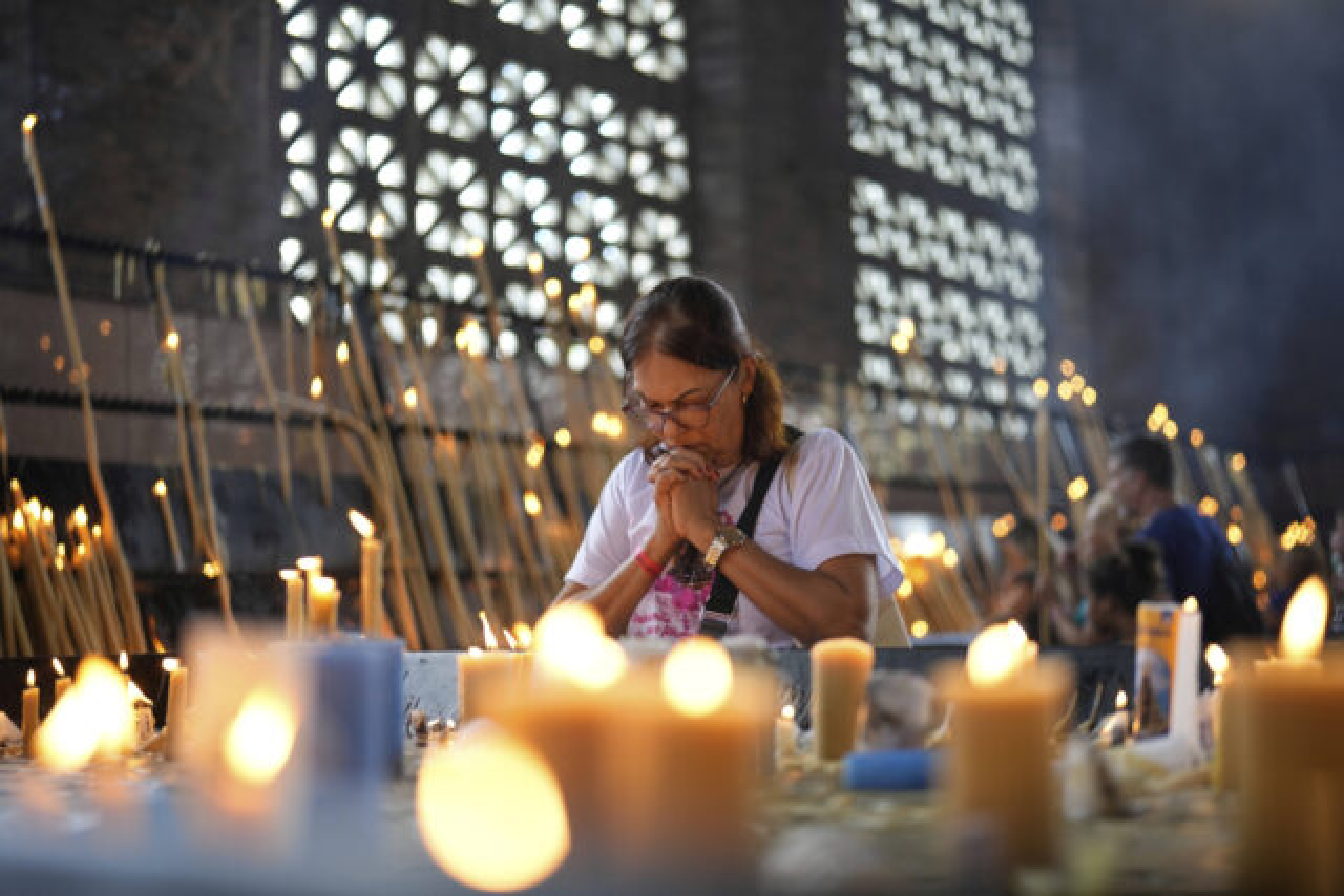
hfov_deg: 39.6
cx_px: 672
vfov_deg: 27.0
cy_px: 448
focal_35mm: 50
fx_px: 1867
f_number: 1.4
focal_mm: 50
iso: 400
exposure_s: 1/400
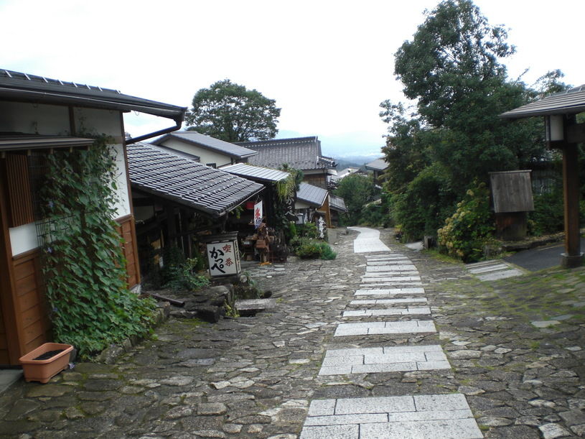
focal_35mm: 38
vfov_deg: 37.7
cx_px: 292
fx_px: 642
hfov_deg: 49.0
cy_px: 220
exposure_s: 1/200
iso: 50
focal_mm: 6.3
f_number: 3.1
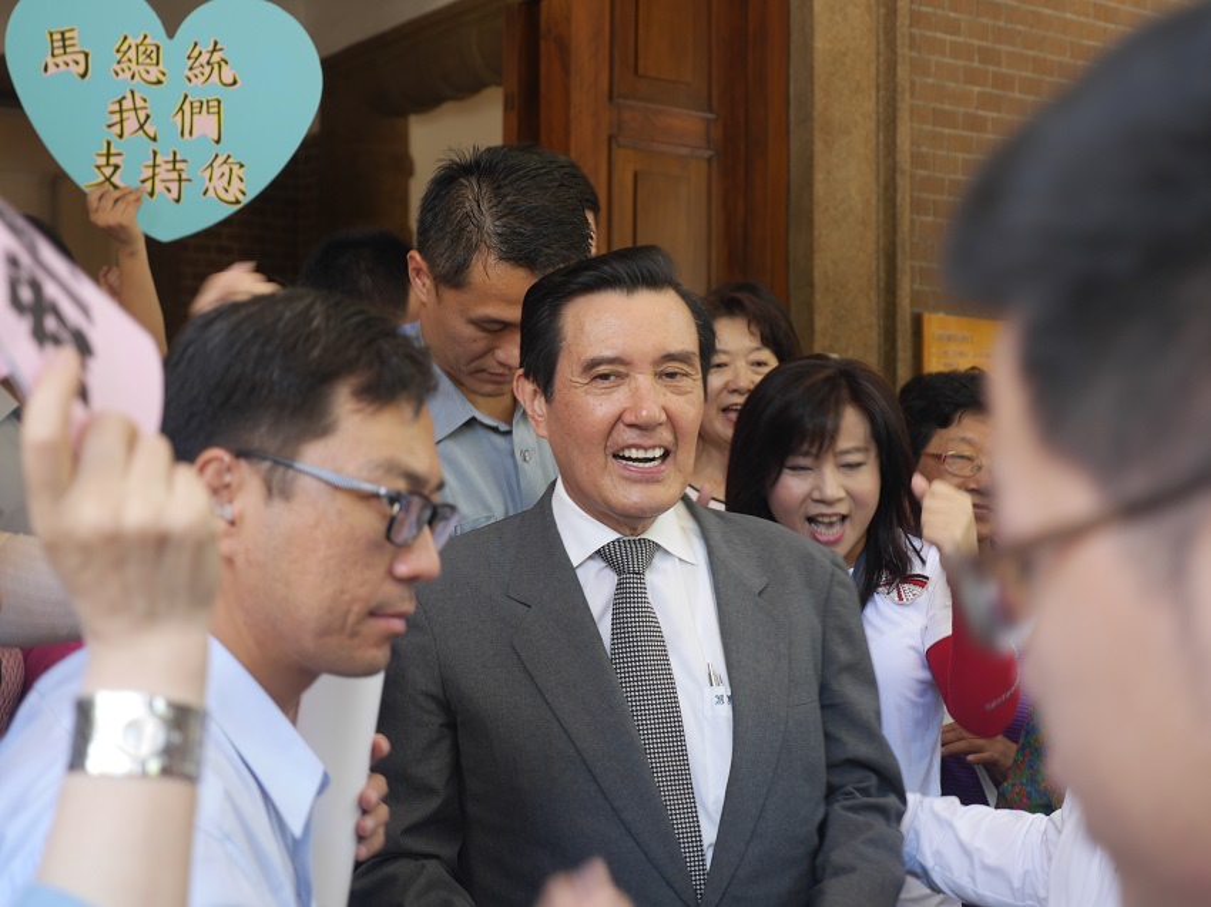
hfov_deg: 33.2
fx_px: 2028
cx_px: 606
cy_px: 454
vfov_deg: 25.2
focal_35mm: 58
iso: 200
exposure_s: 1/60
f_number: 2.8
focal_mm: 29
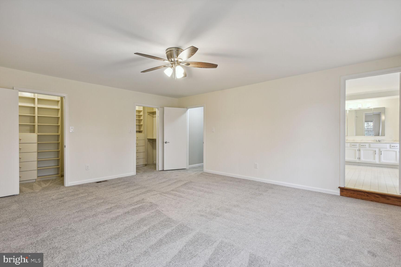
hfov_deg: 93.3
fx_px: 189
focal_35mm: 17
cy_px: 134
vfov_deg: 70.4
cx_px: 200
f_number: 8
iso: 200
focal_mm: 17
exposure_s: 1/15
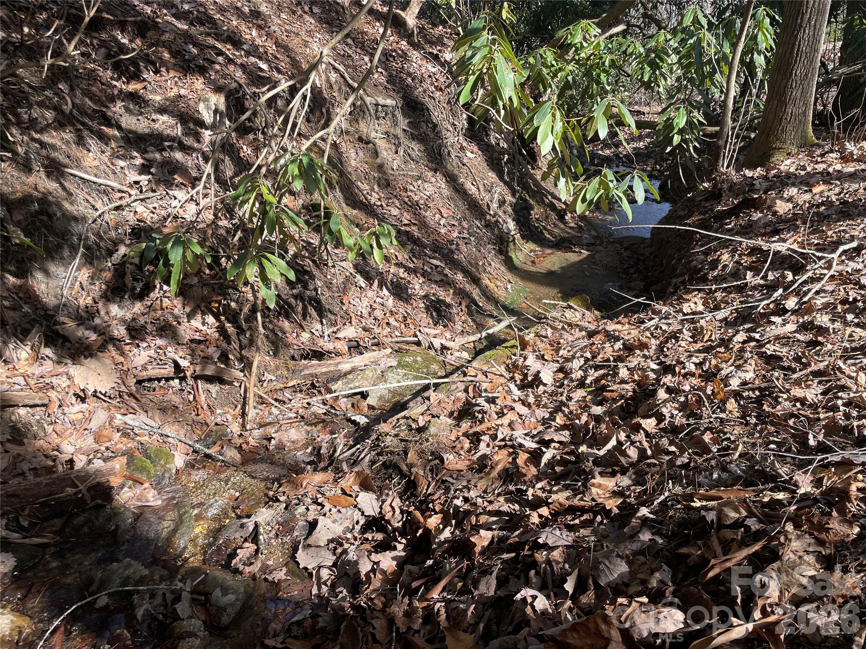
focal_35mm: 26
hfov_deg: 67.3
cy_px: 324
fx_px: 650
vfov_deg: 53.1
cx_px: 433
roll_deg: +2.3
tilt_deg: -22.9
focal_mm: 4.2
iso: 32
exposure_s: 1/596
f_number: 1.6
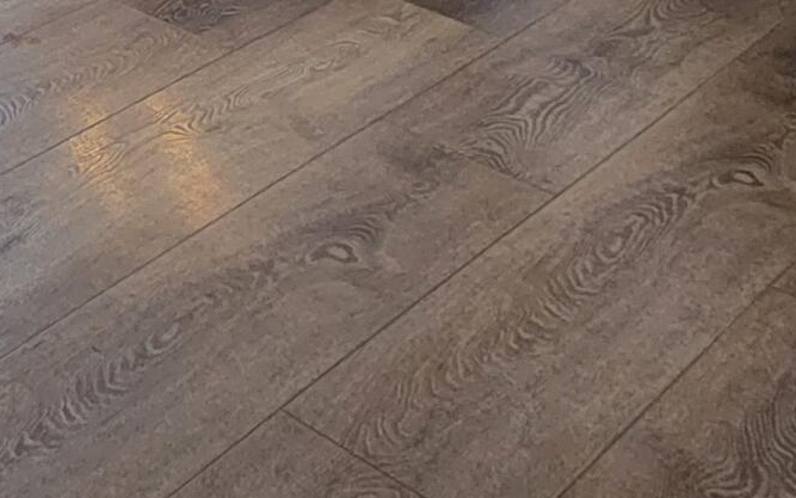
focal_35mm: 62
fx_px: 1345
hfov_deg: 20.3
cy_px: -634
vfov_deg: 14.8
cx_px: -720
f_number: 2.2
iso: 64
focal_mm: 2.2
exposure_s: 1/60
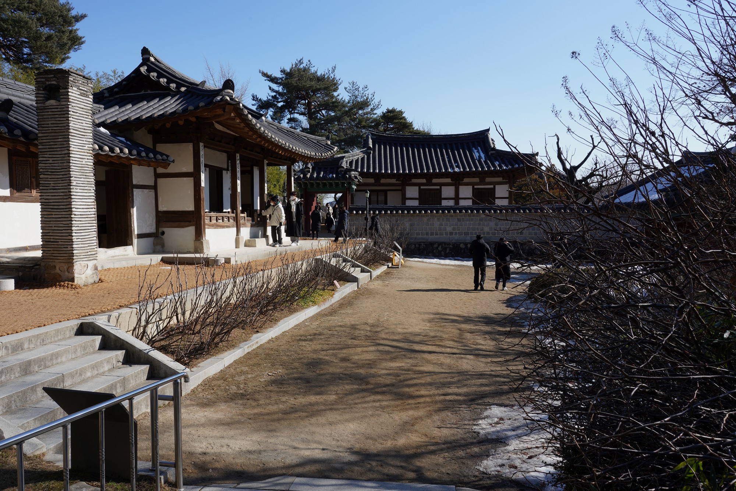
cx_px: 368
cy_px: 246
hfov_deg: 65.5
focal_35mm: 28
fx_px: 572
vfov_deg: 46.4
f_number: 18
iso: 200
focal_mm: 28
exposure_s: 1/100
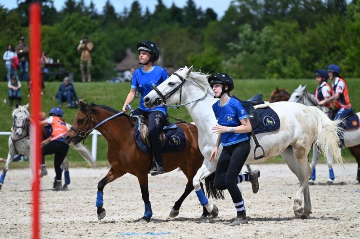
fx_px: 2098
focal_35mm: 210
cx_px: 180
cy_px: 120
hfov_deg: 9.8
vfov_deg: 6.5
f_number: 5.6
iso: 250
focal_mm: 210
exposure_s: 1/1250
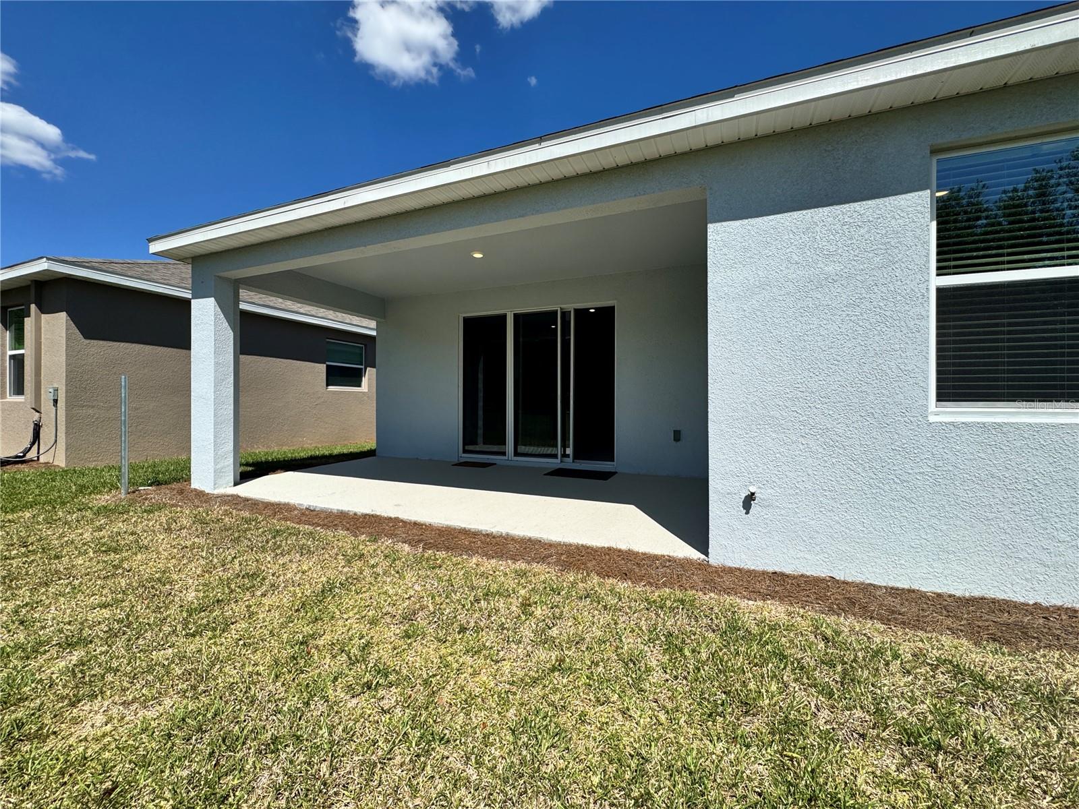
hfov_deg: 102.1
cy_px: 404
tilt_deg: -0.3
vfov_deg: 85.7
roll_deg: -0.2
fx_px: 436
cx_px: 540
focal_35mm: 14
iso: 50
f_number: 2.2
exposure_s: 1/2342
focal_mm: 2.22
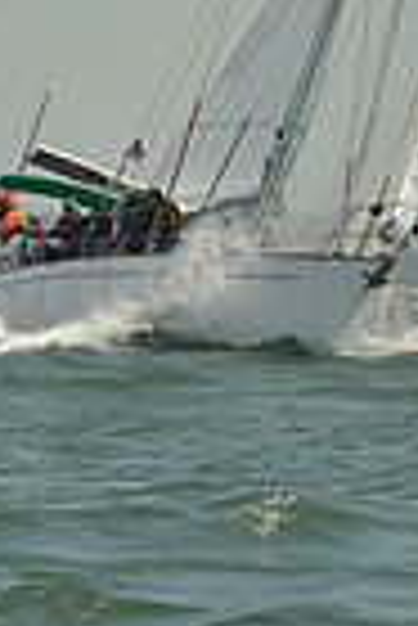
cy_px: -428
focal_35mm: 499
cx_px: 483
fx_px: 8669
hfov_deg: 2.8
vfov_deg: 4.1
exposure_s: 1/1250
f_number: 8
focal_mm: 120
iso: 200
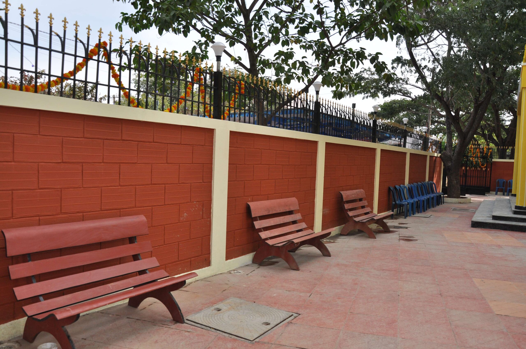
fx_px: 394
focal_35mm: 27
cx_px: 263
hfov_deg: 67.4
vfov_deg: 47.8
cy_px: 174
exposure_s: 1/800
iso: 320
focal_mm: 18
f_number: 6.3
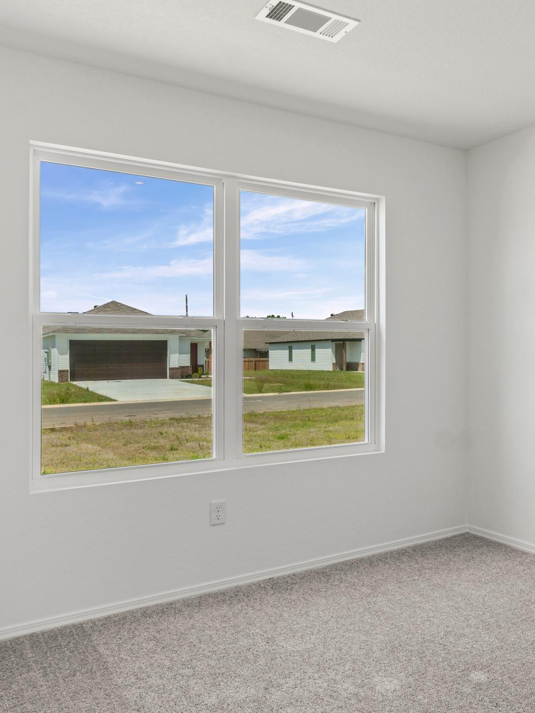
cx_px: 425
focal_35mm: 31
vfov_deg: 58.3
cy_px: 361
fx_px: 639
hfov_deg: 43.4
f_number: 9
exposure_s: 1/25
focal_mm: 12
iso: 250
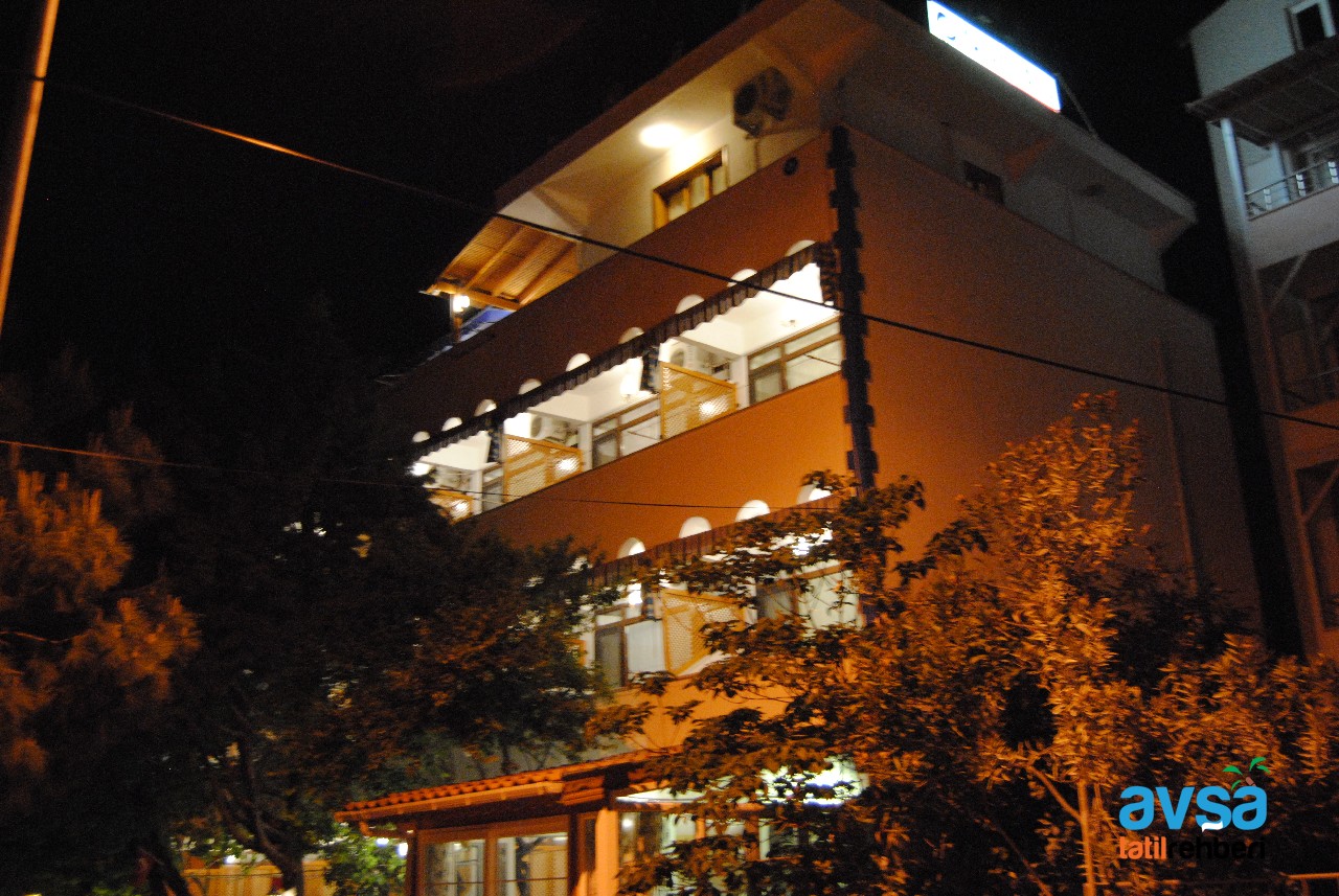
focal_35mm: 34
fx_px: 1285
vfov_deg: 38.5
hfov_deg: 55.0
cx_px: 670
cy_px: 448
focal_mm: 23
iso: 1600
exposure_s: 1/10
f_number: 3.8
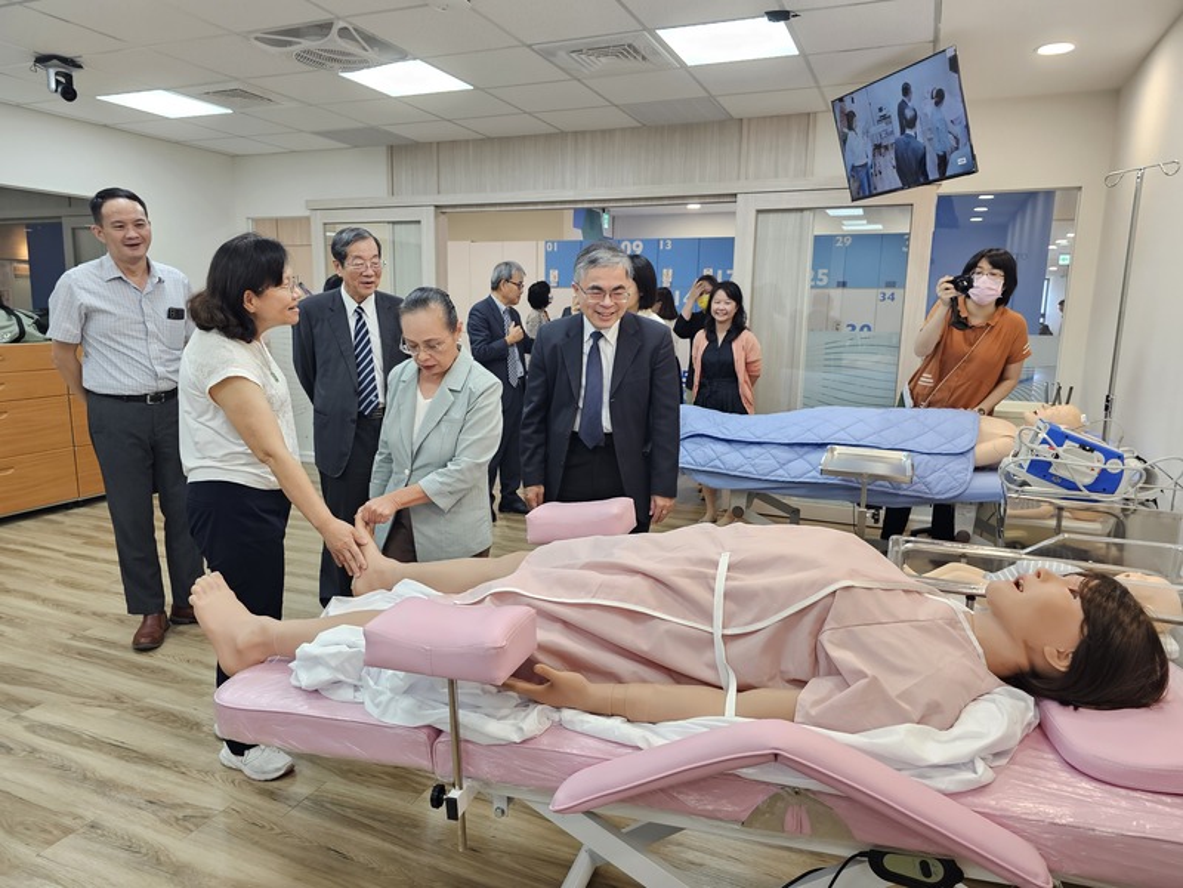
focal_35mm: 23
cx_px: 592
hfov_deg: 73.9
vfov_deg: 58.9
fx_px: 786
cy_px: 444
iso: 160
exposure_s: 1/149
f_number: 1.7
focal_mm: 6.3
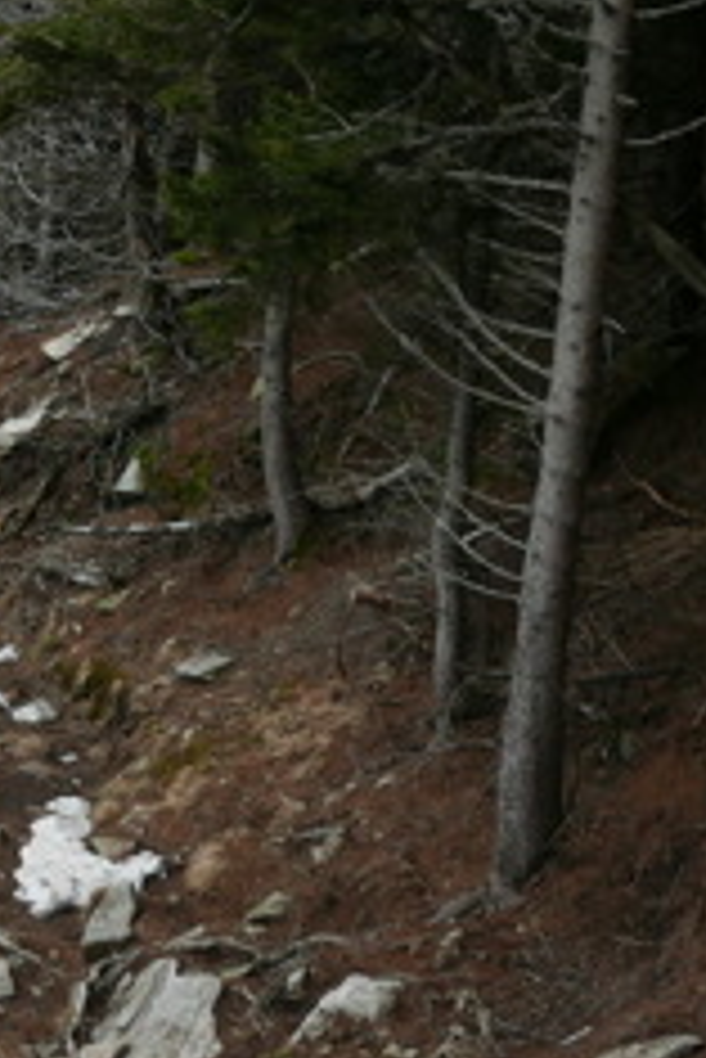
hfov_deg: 12.6
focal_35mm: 102
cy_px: -266
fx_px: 2996
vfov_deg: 18.8
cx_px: -447
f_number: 5.6
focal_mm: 13.4
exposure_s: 1/250
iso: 200
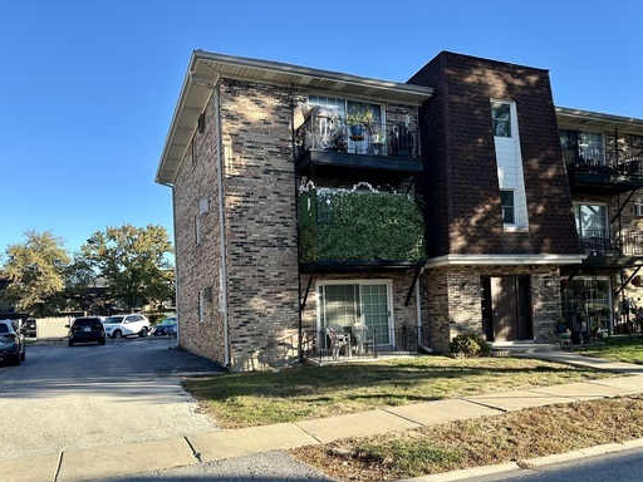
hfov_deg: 59.4
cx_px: 388
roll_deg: +2.4
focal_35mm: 30
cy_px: 286
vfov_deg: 46.6
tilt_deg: +1.6
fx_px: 557
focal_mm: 6.86
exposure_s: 1/1241
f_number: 1.78
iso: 80
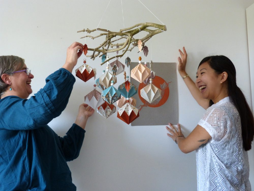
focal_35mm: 44
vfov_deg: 32.9
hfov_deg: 42.9
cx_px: 127
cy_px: 96
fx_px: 323
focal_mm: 7.9
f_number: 3.2
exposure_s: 1/60
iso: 320
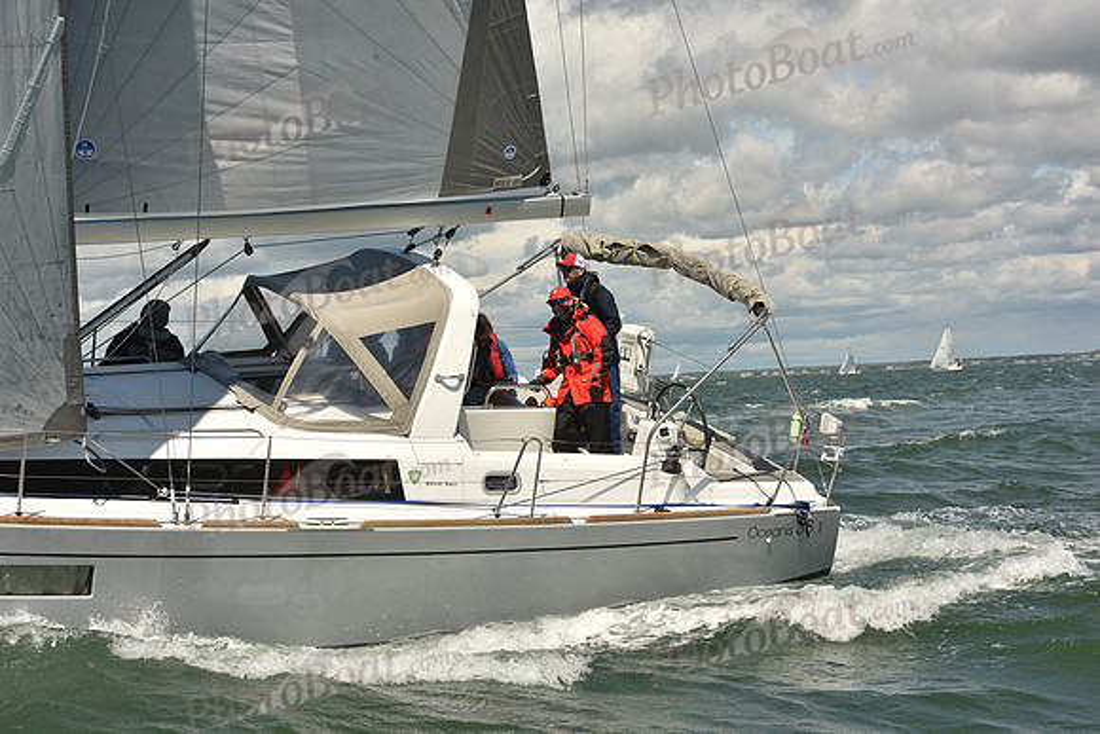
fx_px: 2506
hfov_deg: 24.8
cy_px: 367
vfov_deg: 16.7
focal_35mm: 82
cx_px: 550
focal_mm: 82
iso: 320
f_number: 13
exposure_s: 1/800
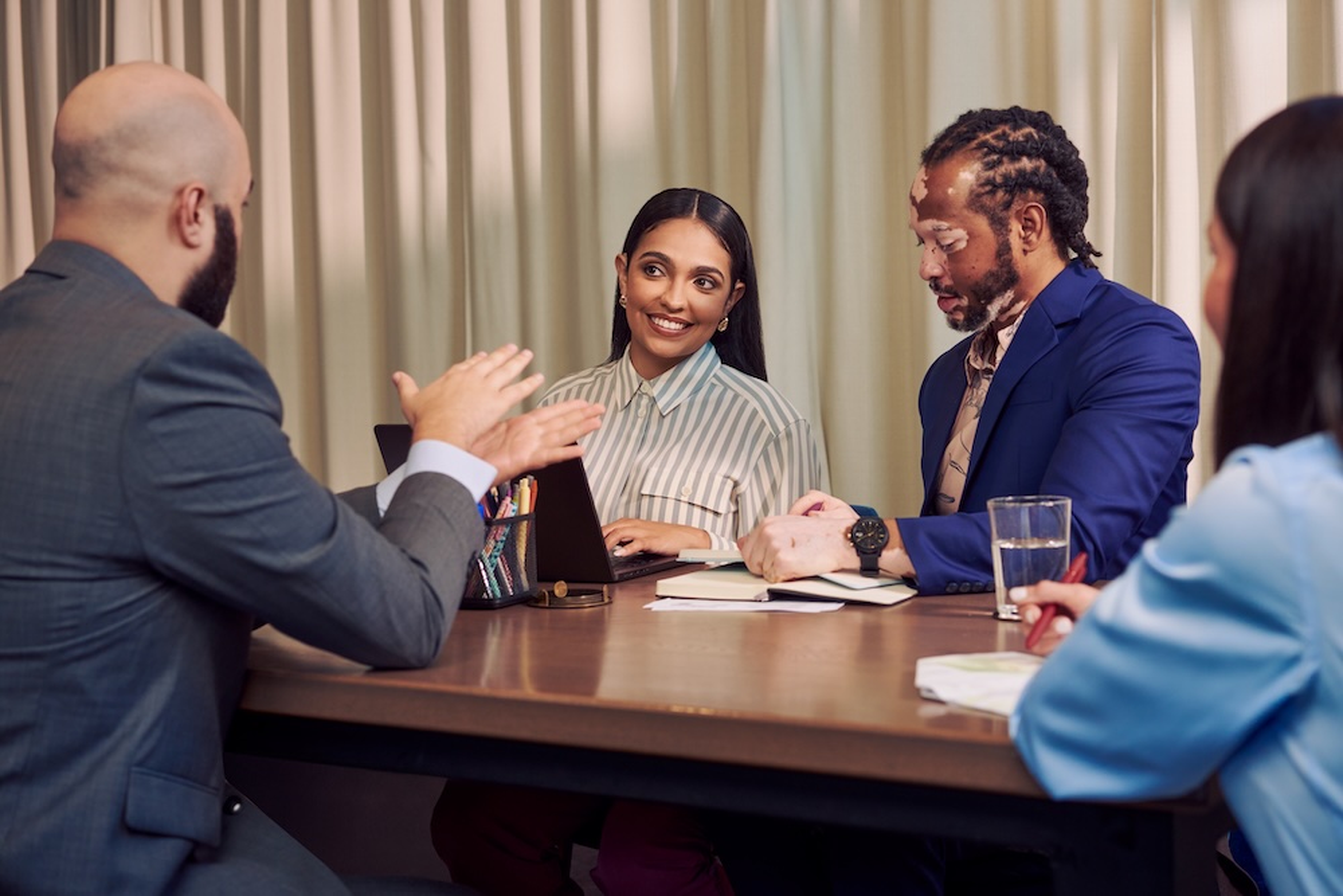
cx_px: 672
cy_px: 448
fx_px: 2052
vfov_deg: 24.6
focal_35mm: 55
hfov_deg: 36.2
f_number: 4
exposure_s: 1/500
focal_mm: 55
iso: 800
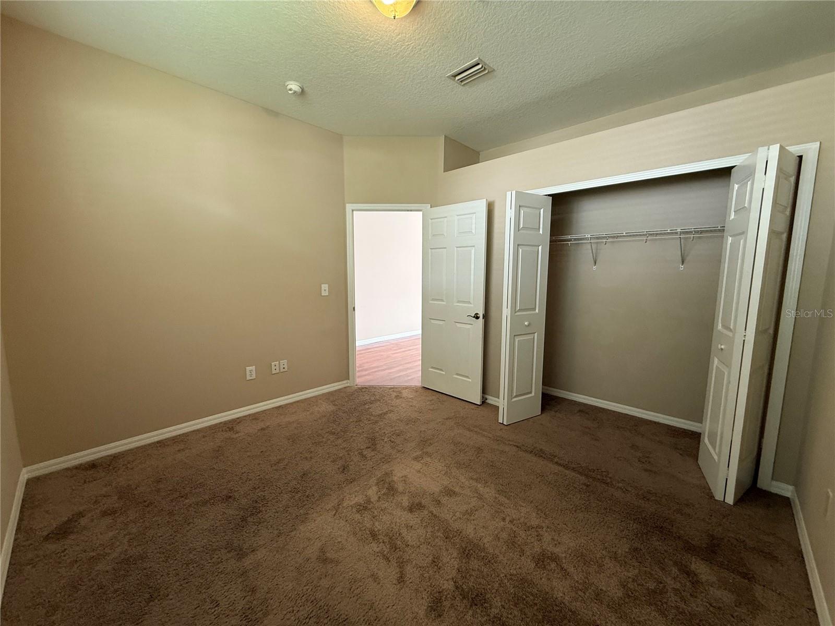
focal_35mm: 14
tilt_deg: -6.7
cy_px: 313
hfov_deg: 102.1
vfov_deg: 85.7
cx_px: 418
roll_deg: -0.9
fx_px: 338
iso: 200
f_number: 2.2
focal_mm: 2.22
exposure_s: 1/60
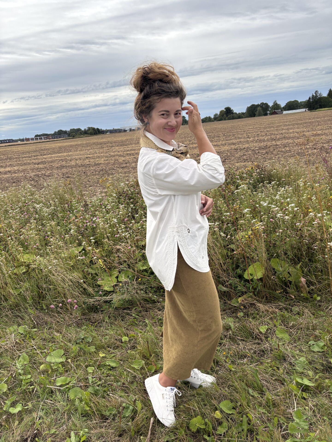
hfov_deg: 53.1
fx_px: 332
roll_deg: +6.0
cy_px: 221
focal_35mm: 26
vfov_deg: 67.3
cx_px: 166
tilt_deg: -15.6
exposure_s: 1/2451
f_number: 1.6
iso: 50
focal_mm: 5.96
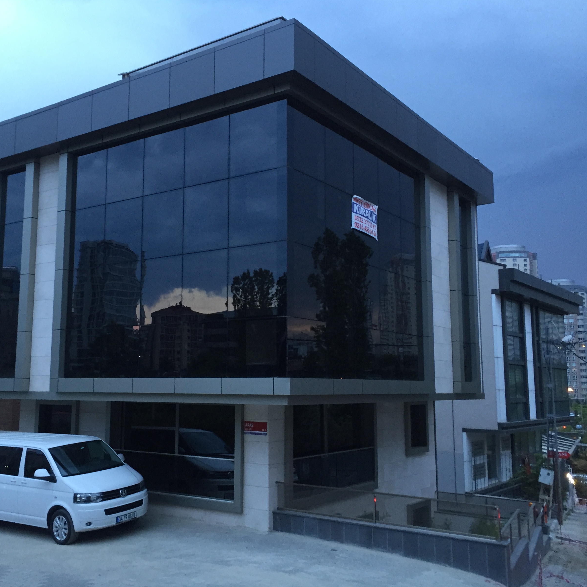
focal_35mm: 35
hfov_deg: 47.1
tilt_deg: +8.0
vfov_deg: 47.2
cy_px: 290
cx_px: 258
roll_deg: -1.2
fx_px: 671
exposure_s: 1/33
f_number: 2.2
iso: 160
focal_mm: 4.15
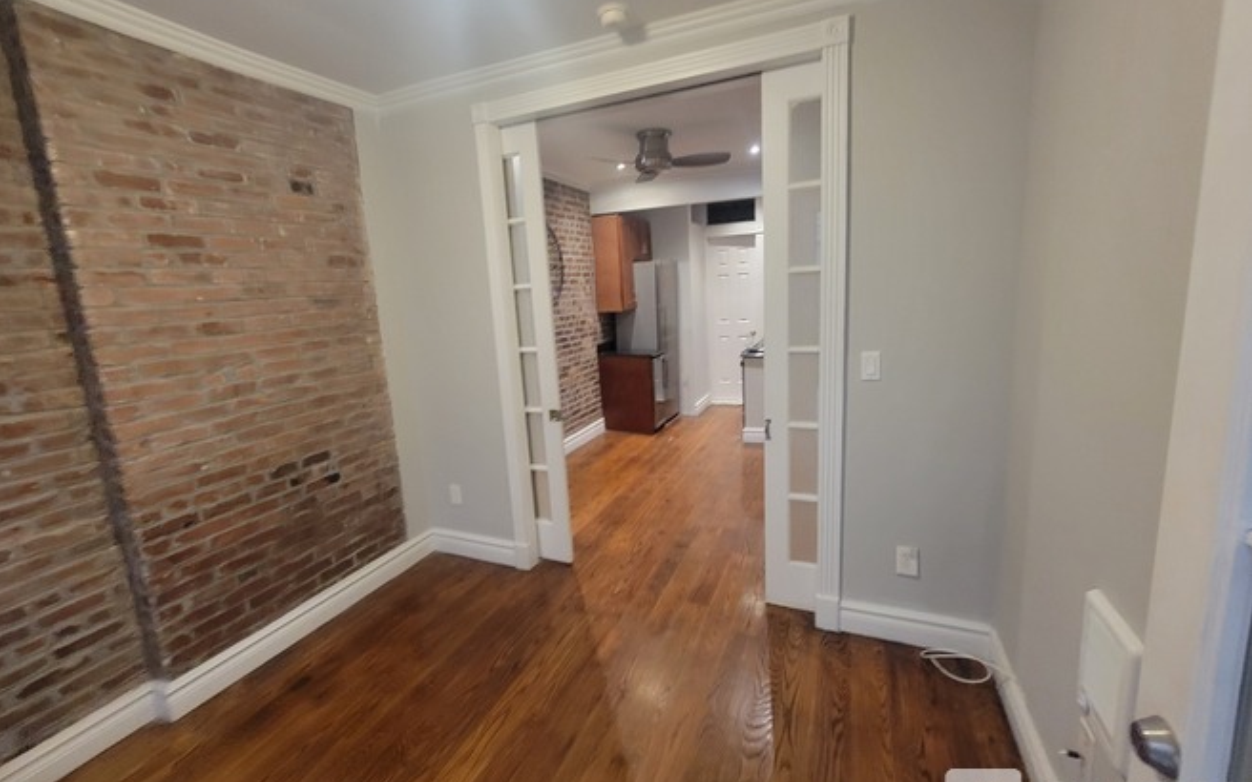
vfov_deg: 78.6
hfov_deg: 105.3
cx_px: 617
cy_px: 368
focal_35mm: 14
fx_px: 478
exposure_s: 1/30
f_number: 2.2
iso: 500
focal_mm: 2.2
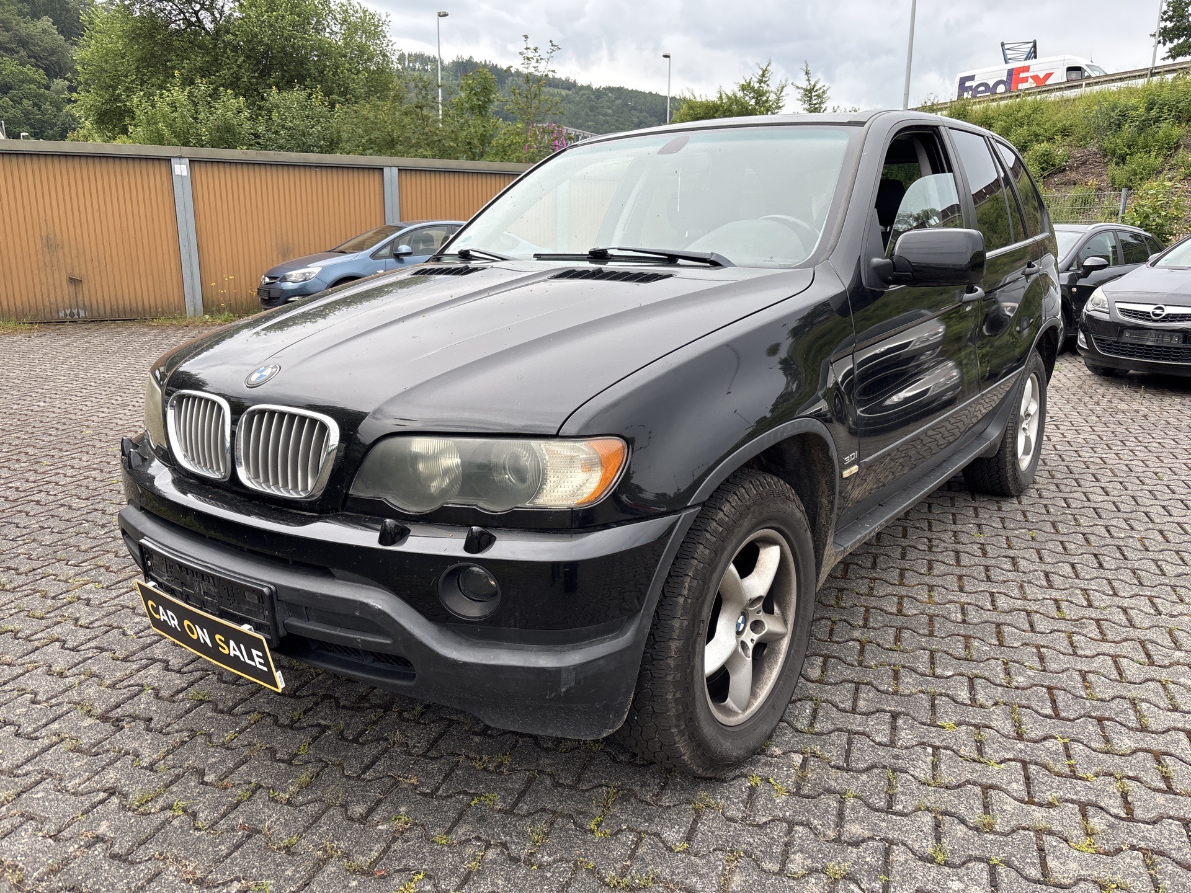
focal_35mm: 26
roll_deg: -0.3
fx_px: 895
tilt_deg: -11.5
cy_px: 446
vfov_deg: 53.1
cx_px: 596
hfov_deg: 67.3
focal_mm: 5.96
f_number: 1.6
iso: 50
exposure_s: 1/707
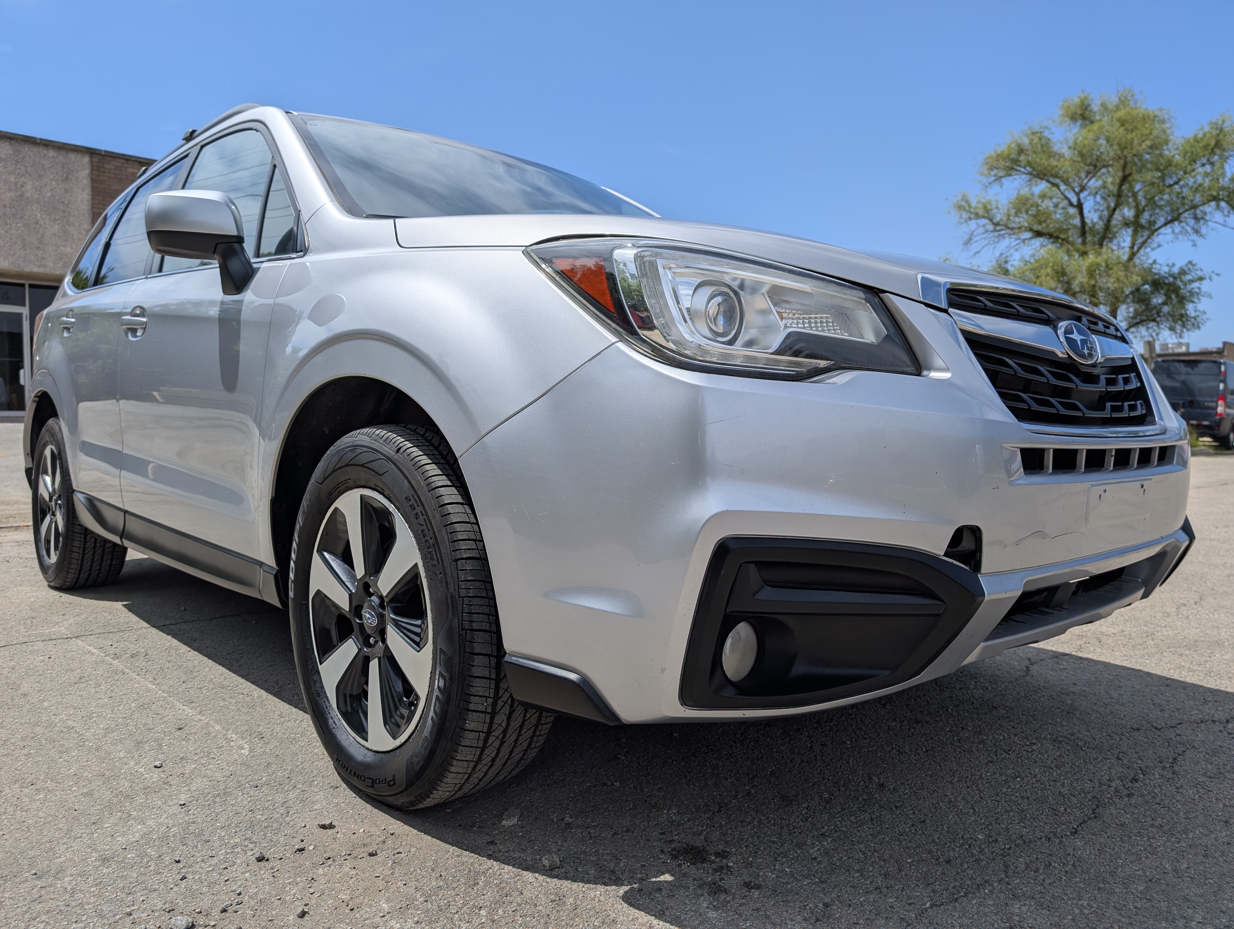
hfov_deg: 71.5
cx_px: 617
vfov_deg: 56.9
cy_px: 464
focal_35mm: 24
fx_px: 857
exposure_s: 1/3378
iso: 21
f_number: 1.68
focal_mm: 6.9
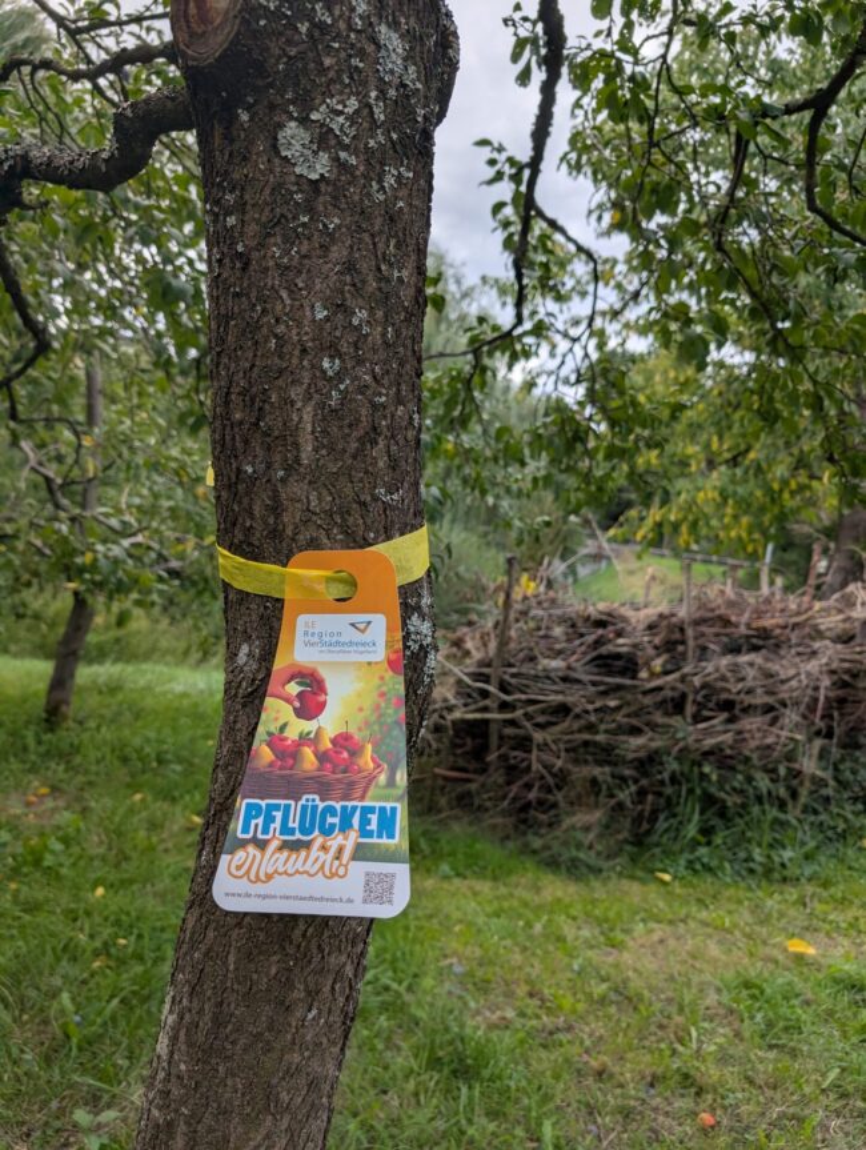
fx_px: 798
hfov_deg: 56.9
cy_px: 575
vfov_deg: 71.5
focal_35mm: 24
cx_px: 433
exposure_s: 1/867
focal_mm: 6.9
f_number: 1.68
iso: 20
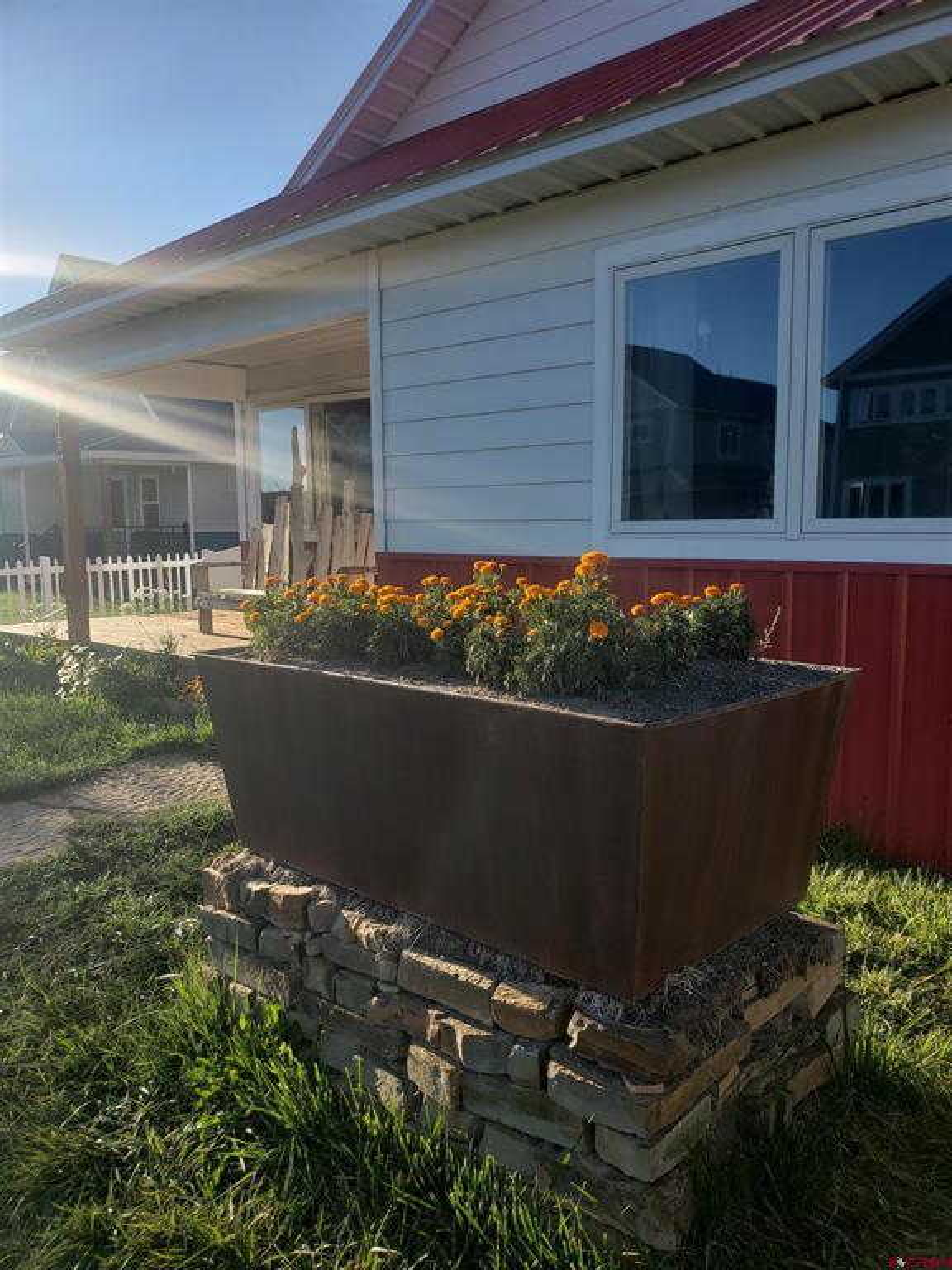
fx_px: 953
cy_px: 635
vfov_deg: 67.3
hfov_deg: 53.1
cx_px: 476
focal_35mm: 26
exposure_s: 1/655
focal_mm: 4.3
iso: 50
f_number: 2.4
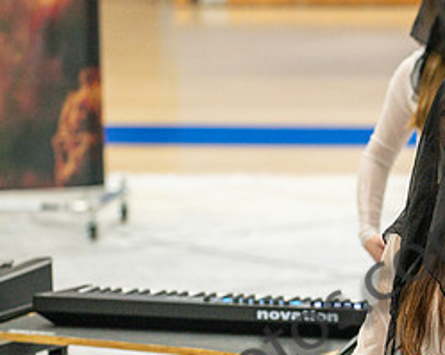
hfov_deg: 6.3
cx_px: 490
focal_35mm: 306
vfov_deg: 5.1
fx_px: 4029
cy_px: 233
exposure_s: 1/500
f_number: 4
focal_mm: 140
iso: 5600
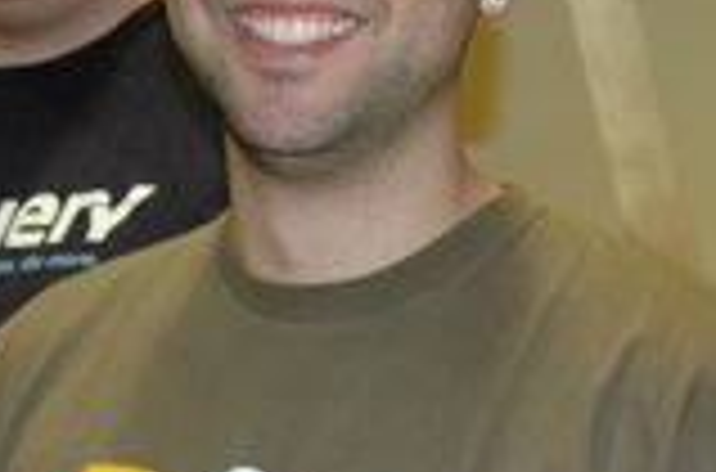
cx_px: -99
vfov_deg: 10.4
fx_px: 2590
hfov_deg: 15.3
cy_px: 157
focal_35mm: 131
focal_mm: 27
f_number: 4
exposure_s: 1/60
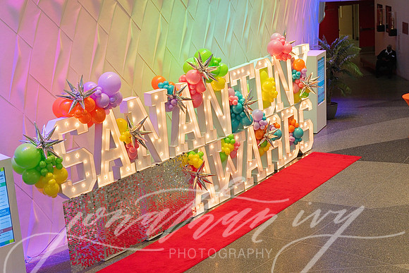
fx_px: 659
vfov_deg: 23.4
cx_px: 204
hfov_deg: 34.5
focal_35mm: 58
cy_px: 136
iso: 640
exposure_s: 1/200
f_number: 4
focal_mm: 58
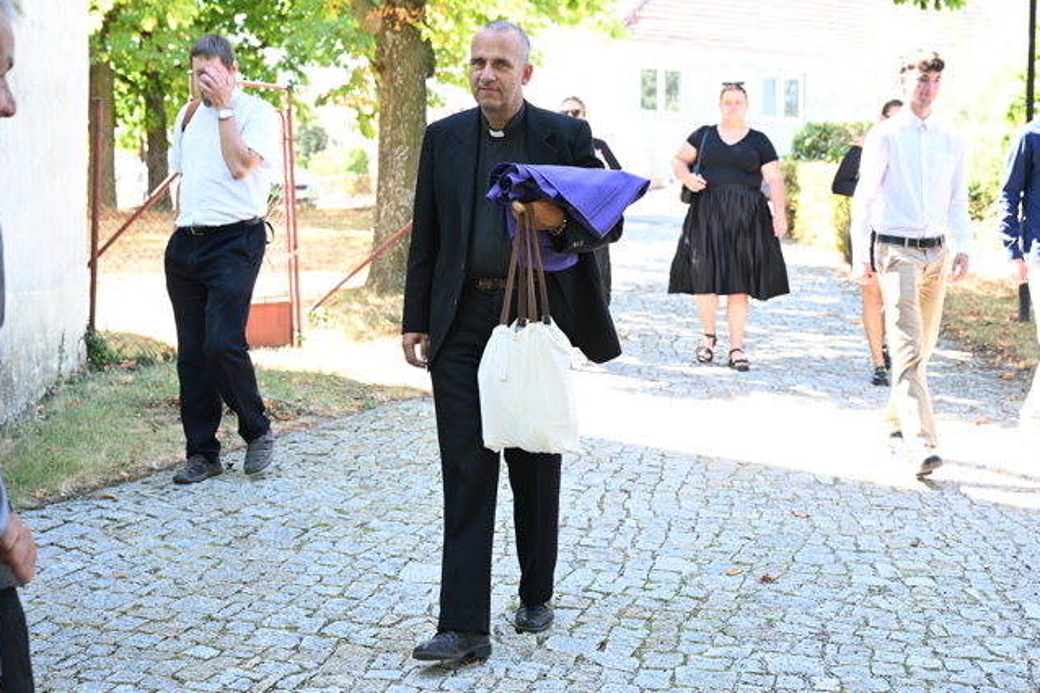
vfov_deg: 25.5
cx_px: 553
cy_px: 326
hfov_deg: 37.5
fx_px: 1531
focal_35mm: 53
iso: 1250
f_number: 5
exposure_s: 1/250
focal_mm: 49
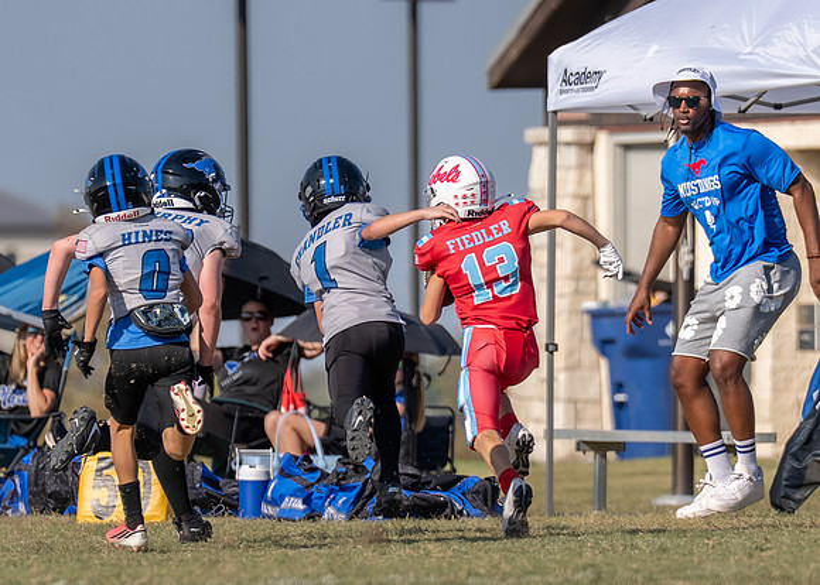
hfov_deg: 3.1
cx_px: 568
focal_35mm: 647
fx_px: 15055
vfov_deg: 2.2
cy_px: 326
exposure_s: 1/2000
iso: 100
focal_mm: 200
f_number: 3.2
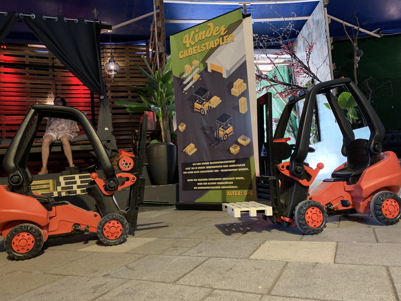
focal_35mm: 26
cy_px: 150
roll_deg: +3.4
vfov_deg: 53.1
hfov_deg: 67.3
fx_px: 301
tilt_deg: +3.0
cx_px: 200
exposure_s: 1/25
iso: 400
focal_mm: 4.25
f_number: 1.8
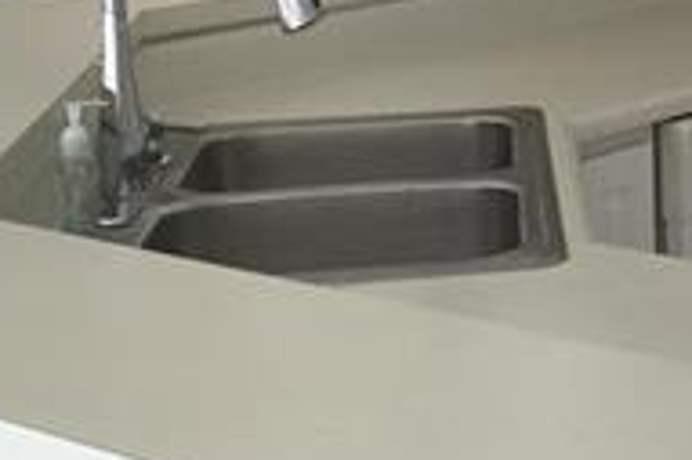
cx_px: 895
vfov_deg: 13.2
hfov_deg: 18.8
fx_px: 1940
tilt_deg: -6.0
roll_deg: +0.0
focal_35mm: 101
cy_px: -76
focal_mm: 4.15
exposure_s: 1/33
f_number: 2.2
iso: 160
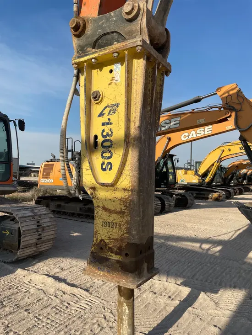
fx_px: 252
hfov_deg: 53.1
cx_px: 126
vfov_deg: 67.3
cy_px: 168
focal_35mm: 26
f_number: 1.6
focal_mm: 4.2
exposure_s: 1/5556
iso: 50
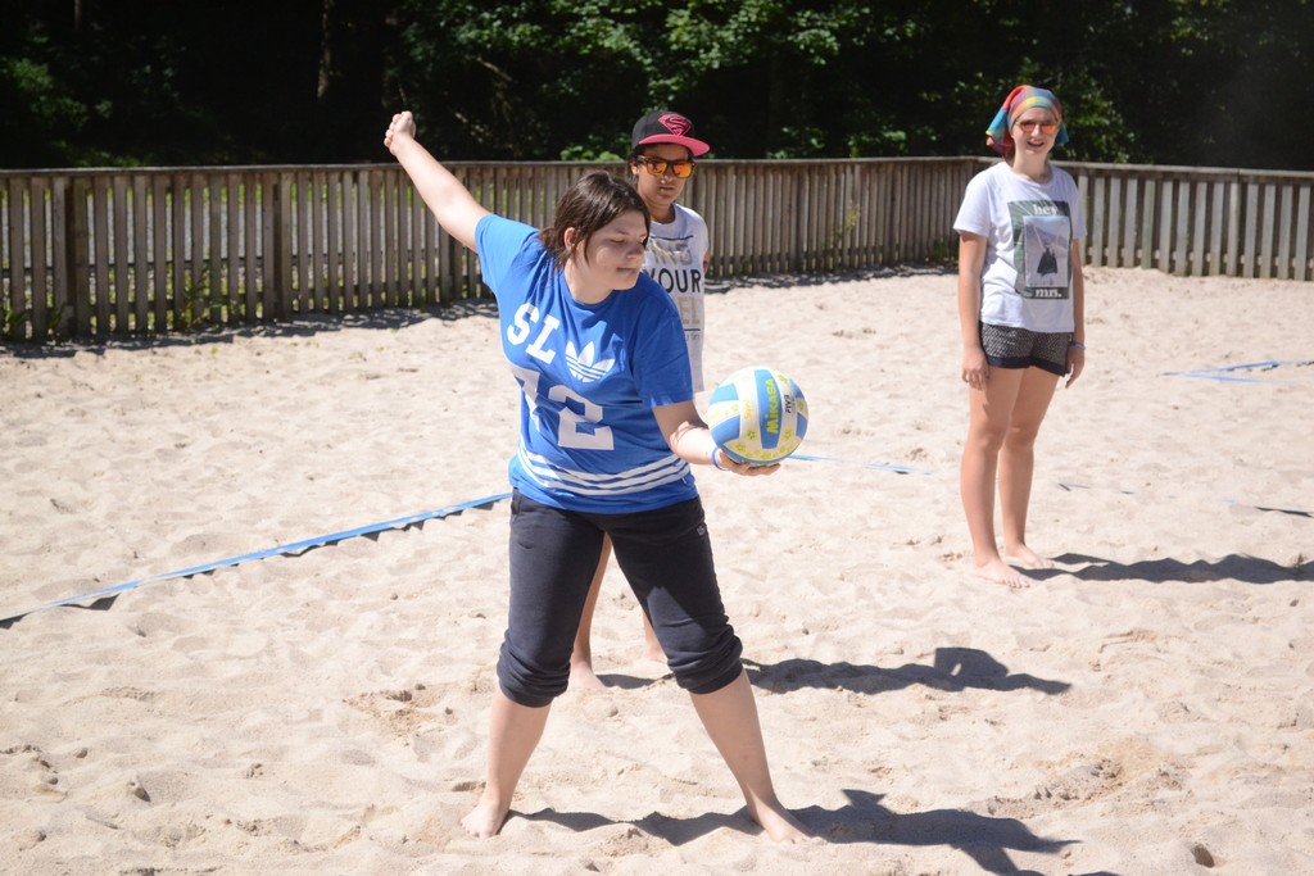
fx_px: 2628
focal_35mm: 72
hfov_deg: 28.1
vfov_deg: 18.9
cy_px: 438
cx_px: 657
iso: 1000
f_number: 5.6
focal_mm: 48
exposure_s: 1/4000
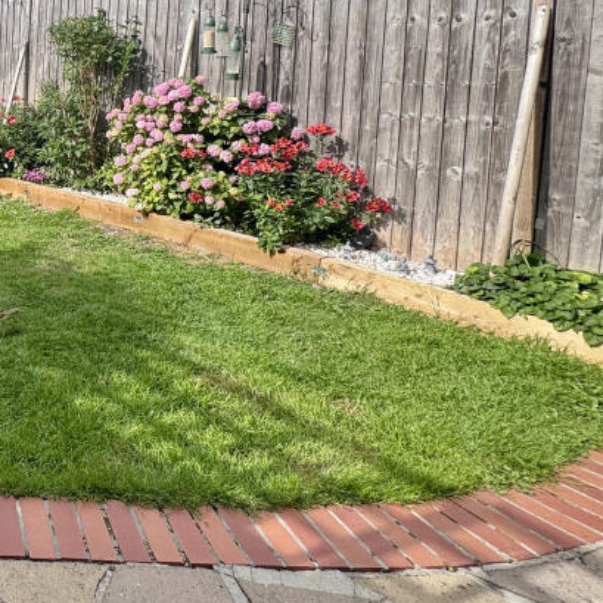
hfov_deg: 40.0
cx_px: -94
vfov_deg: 49.6
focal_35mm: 31
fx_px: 611
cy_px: 124
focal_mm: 2.22
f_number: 2.2
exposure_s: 1/1034
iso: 40
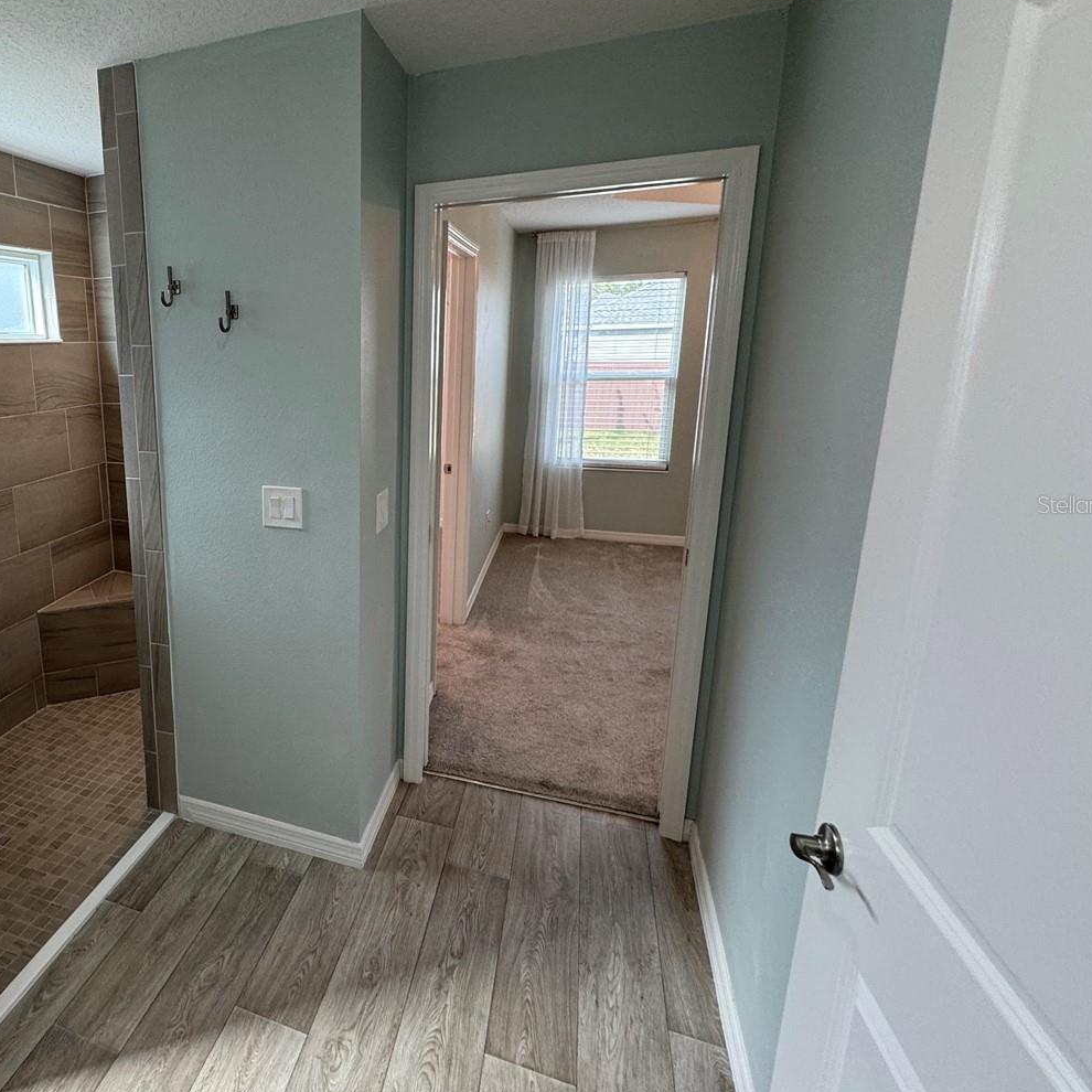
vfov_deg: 74.7
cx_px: 259
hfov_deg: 69.4
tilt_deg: -13.3
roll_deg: +2.2
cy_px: 504
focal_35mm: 20
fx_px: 714
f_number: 2.2
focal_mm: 2.22
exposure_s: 1/120
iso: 125
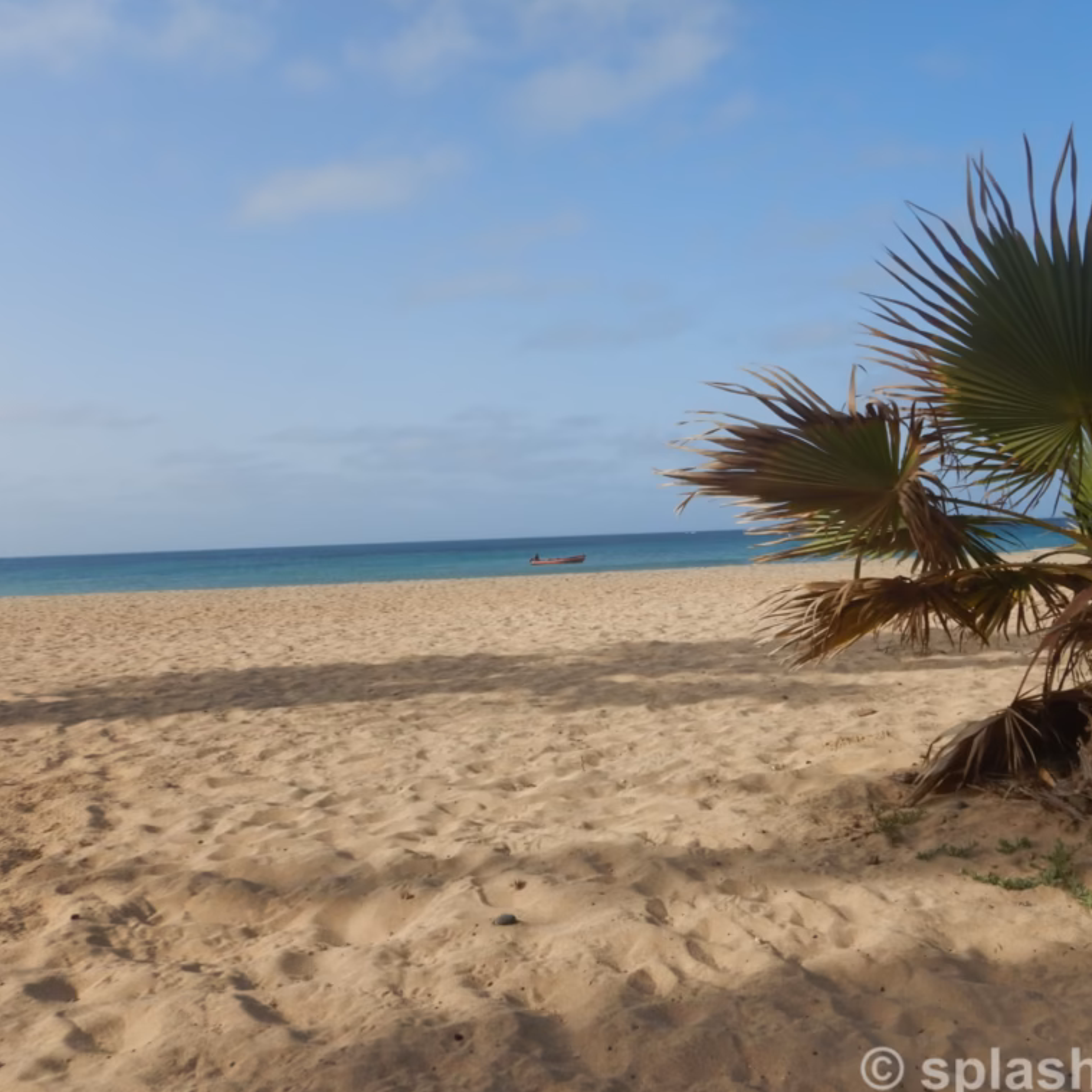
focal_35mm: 31
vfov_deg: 52.5
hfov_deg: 52.0
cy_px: 550
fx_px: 1106
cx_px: 685
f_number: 4.1
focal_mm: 4.7
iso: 125
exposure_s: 1/1000
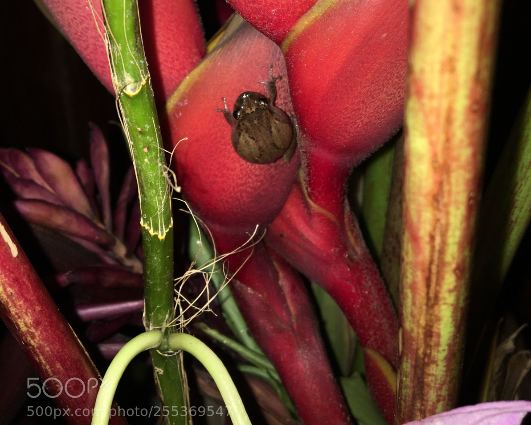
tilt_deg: -22.8
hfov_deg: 47.9
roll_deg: -1.9
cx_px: 266
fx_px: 597
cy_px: 90
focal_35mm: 38
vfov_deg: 37.8
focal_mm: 4.15
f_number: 2.2
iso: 25
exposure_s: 1/128
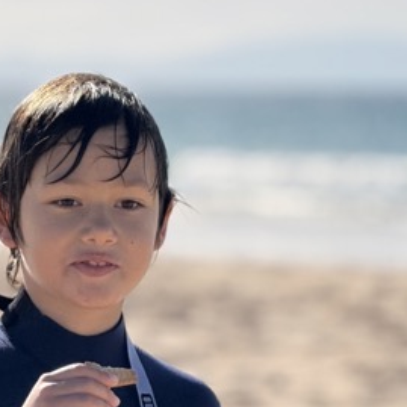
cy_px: 433
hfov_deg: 6.9
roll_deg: -0.8
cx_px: 130
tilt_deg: -5.7
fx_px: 3352
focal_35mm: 252
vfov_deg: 6.9
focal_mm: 15.66
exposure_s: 1/2817
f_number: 2.8
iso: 64
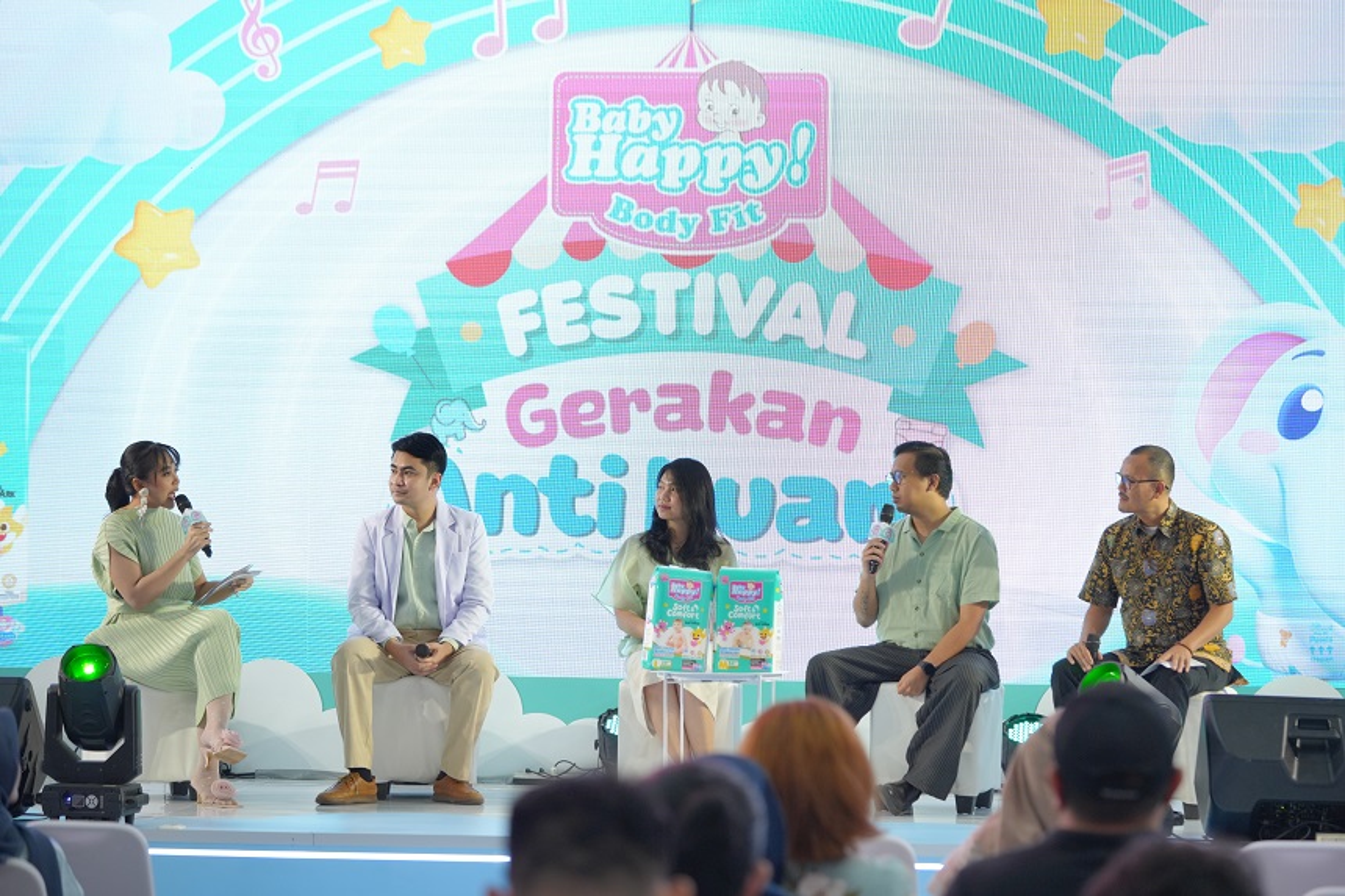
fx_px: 3362
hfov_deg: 22.6
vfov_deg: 15.2
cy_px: 448
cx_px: 672
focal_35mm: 90
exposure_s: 1/160
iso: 1000
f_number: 3.5
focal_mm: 90
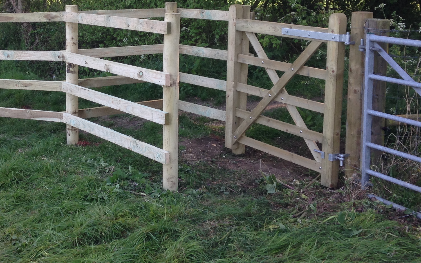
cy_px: 62
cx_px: 121
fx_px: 700
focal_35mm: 61
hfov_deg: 33.0
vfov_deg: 21.1
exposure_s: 1/175
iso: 50
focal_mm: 4.12
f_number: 2.4
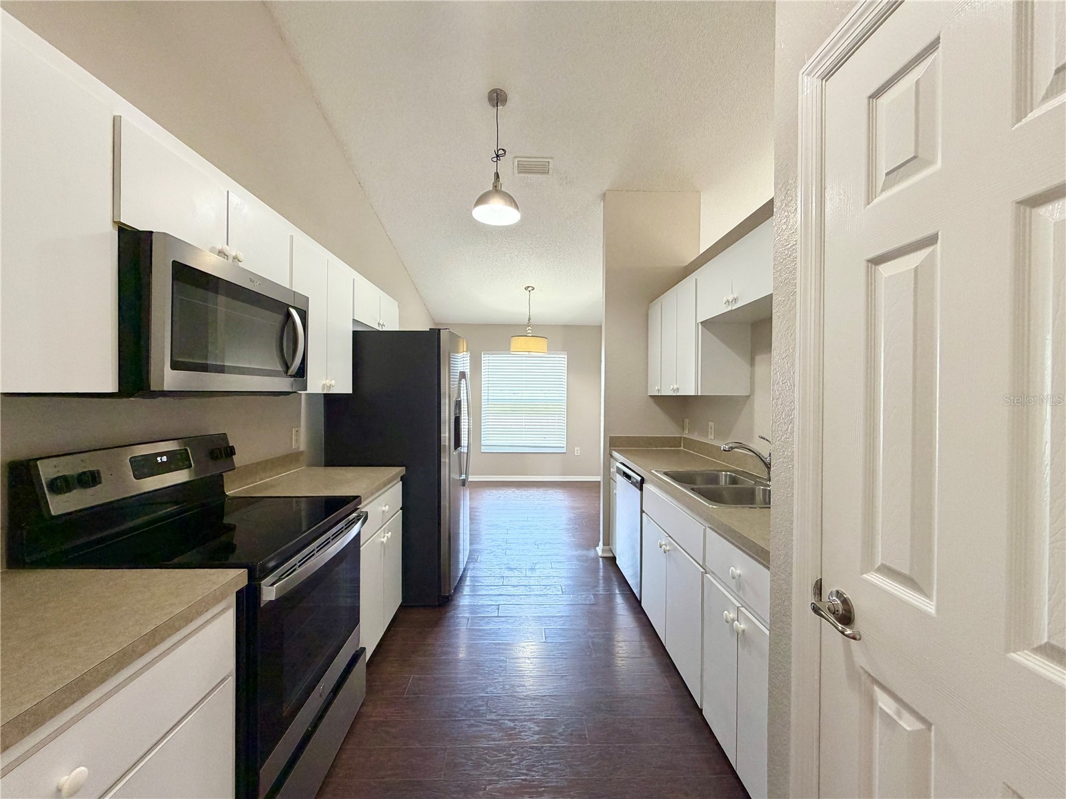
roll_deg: -0.5
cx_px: 533
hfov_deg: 102.1
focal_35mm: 14
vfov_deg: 85.7
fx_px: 431
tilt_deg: -1.0
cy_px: 400
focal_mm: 2.22
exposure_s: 1/60
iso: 160
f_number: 2.2
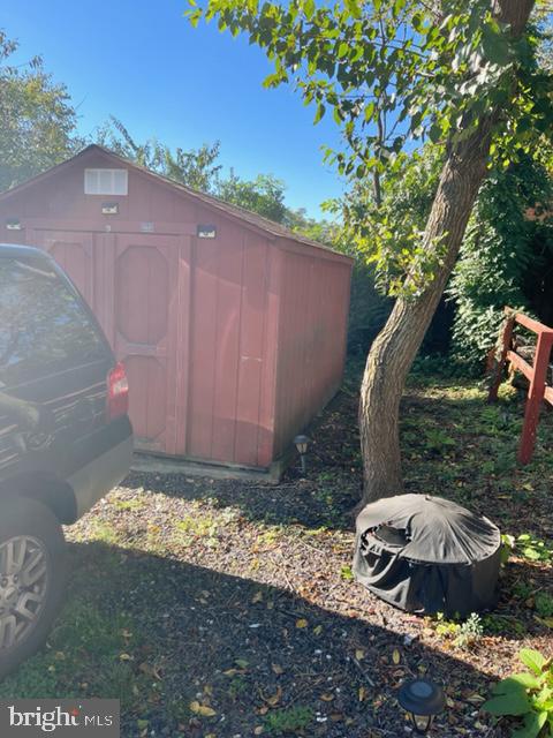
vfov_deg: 67.3
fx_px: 554
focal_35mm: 26
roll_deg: -1.6
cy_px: 369
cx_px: 276
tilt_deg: -11.5
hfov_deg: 53.1
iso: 50
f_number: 1.6
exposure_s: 1/906
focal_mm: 5.1
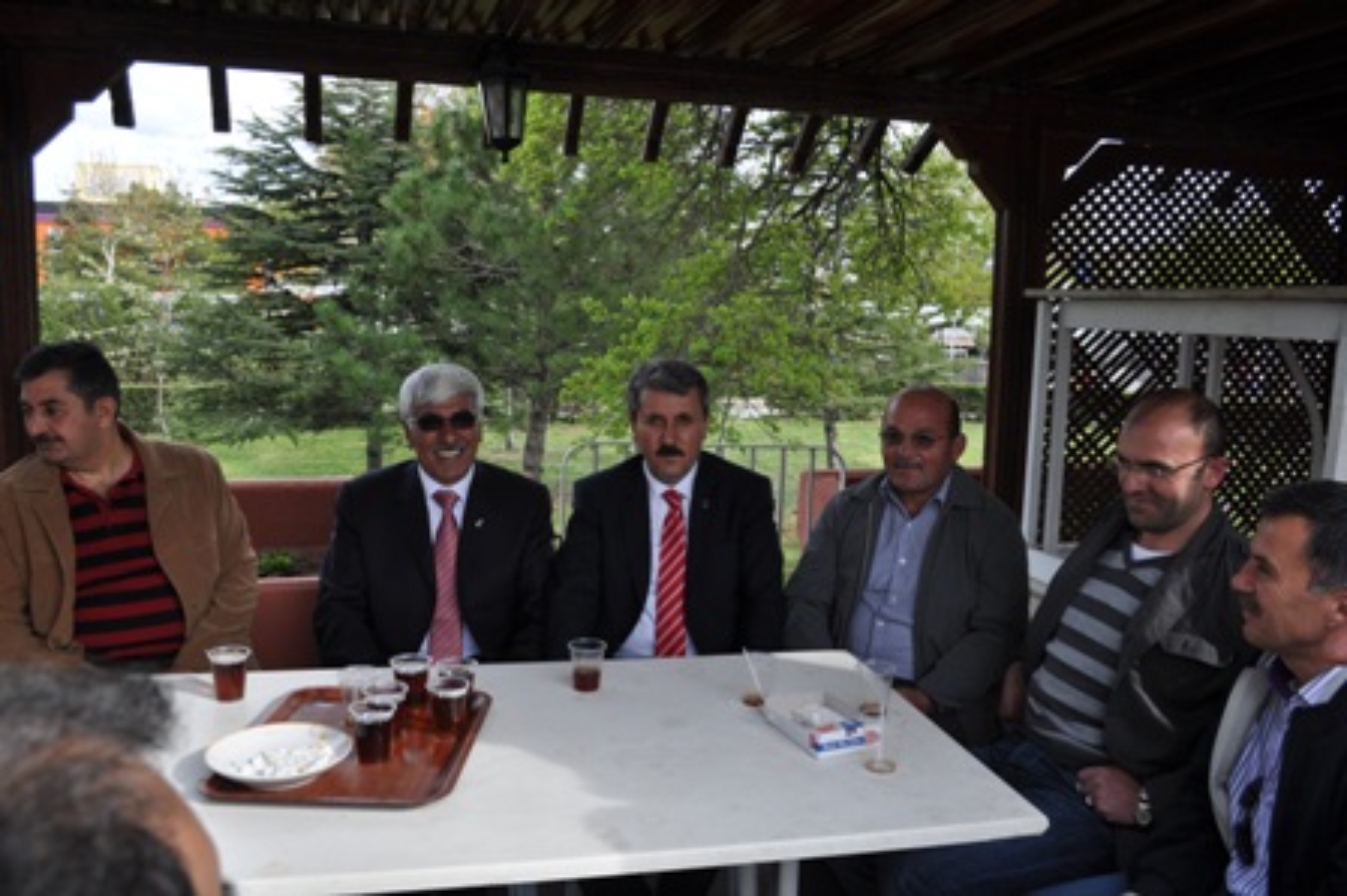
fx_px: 1122
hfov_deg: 62.0
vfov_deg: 43.5
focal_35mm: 30
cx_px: 674
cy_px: 448
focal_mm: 20
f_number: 6.3
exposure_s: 1/160
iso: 200
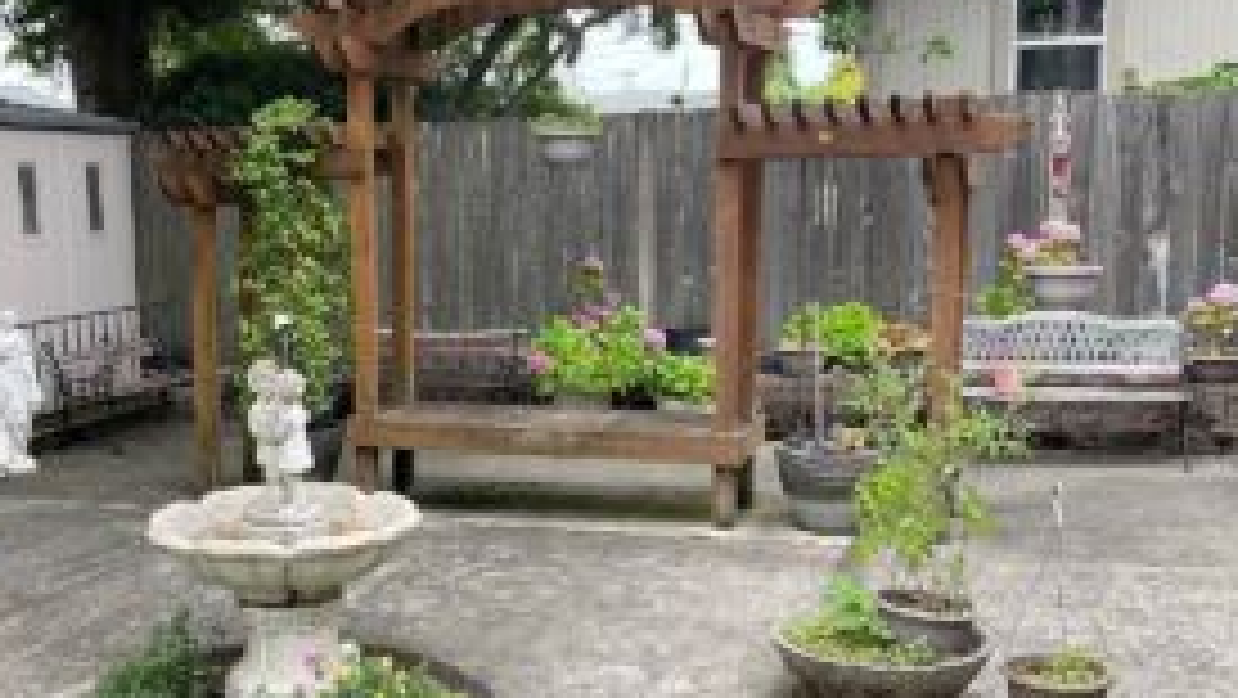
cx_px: 423
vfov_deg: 26.0
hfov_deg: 44.0
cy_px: 401
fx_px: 1511
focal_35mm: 46
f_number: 1.8
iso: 16
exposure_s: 1/191
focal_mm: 3
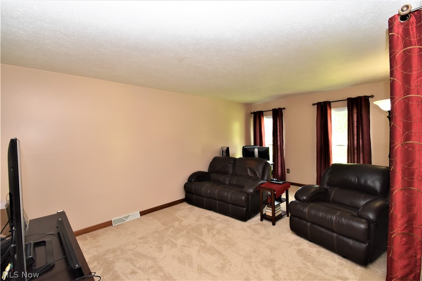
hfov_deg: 100.4
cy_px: 140
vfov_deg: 77.3
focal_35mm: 15
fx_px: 176
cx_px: 211
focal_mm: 10
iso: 1250
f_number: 8
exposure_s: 1/60
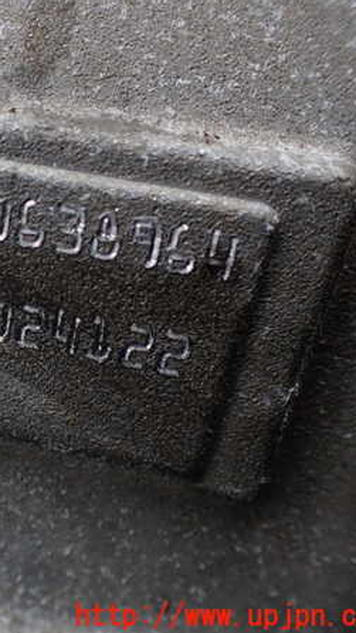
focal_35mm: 44
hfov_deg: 25.3
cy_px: 315
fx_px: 738
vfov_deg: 46.4
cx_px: -30
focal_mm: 5.4
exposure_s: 1/200
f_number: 2.3
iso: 100
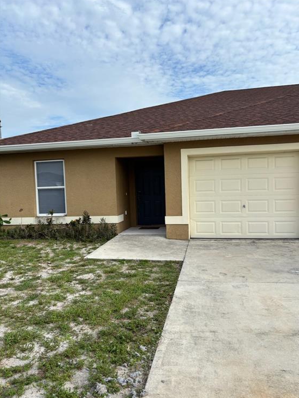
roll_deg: +1.3
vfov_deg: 65.3
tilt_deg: -3.0
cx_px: 154
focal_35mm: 27
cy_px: 204
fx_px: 311
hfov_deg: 51.3
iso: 50
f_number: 1.6
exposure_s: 1/3106
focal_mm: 5.96
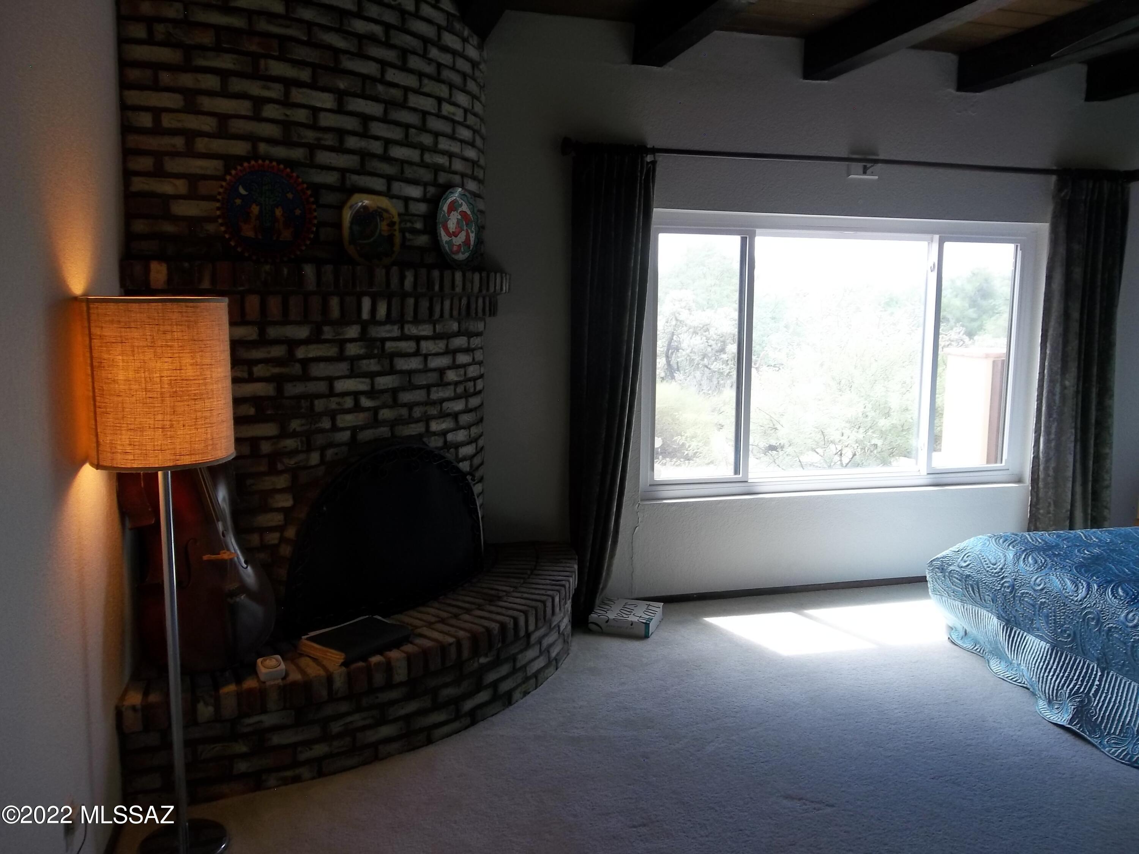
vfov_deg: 51.4
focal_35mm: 27
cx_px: 570
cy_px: 427
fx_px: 888
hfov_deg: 65.3
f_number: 3.5
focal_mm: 4.9
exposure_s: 1/60
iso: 80
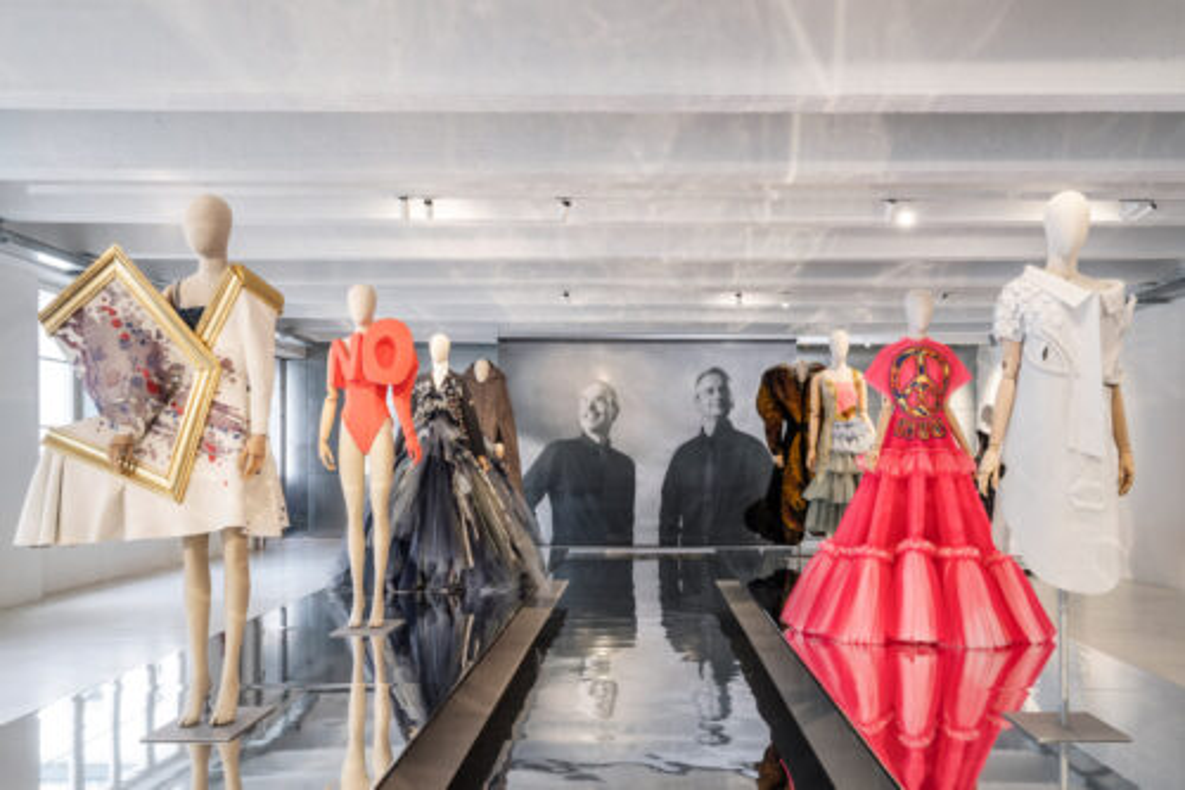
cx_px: 592
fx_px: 856
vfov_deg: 49.5
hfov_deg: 69.4
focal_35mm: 26
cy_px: 395
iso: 200
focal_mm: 26
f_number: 16
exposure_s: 1.6
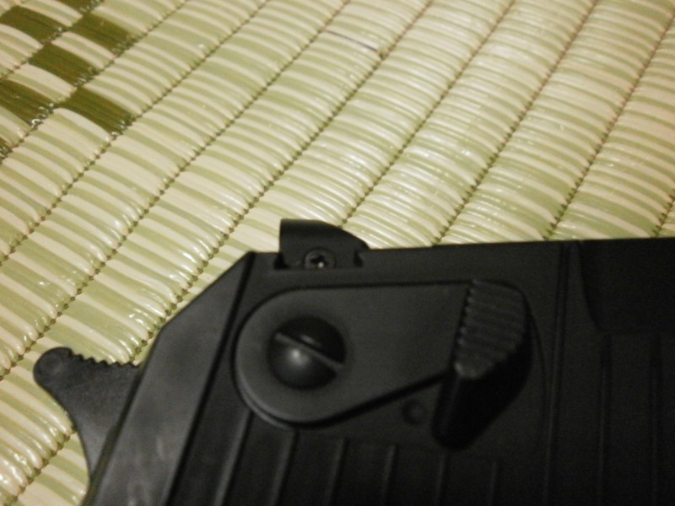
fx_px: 624
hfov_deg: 56.8
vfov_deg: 44.2
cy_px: 253
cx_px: 338
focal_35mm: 32
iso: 800
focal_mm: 5.8
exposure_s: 1/30
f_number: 3.1
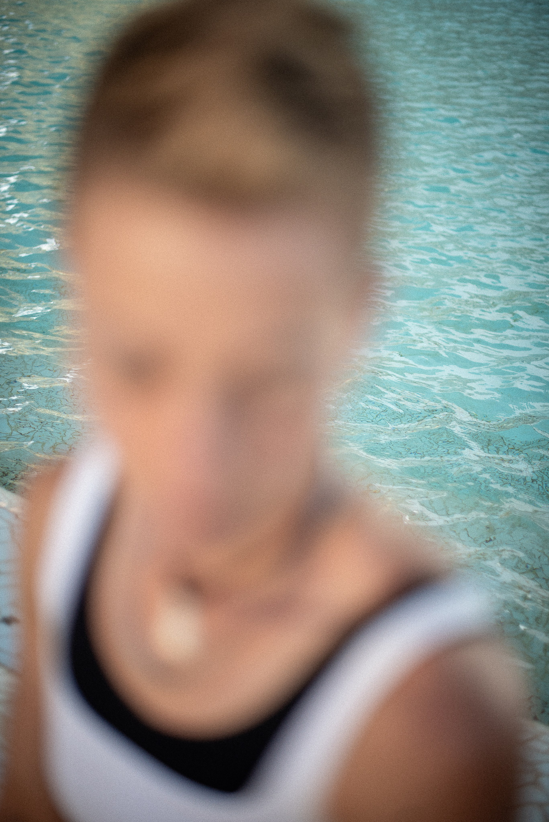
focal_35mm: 50
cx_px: 274
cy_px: 411
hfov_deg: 27.0
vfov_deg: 39.6
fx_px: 1143
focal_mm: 50
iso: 250
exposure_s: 1/800
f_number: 1.4
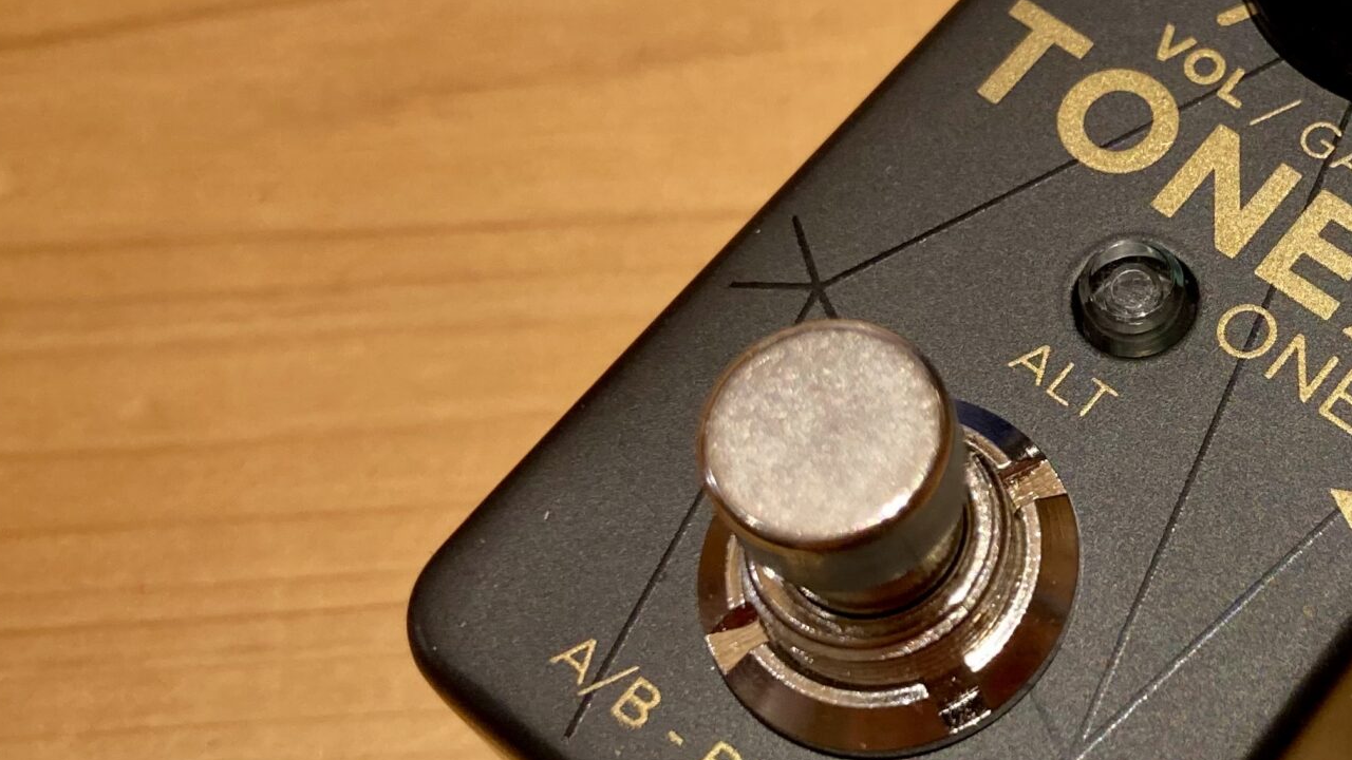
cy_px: 353
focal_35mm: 61
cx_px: 1236
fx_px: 2187
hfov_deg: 32.5
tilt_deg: -64.2
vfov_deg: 19.7
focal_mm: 3.99
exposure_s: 1/50
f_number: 1.8
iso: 160
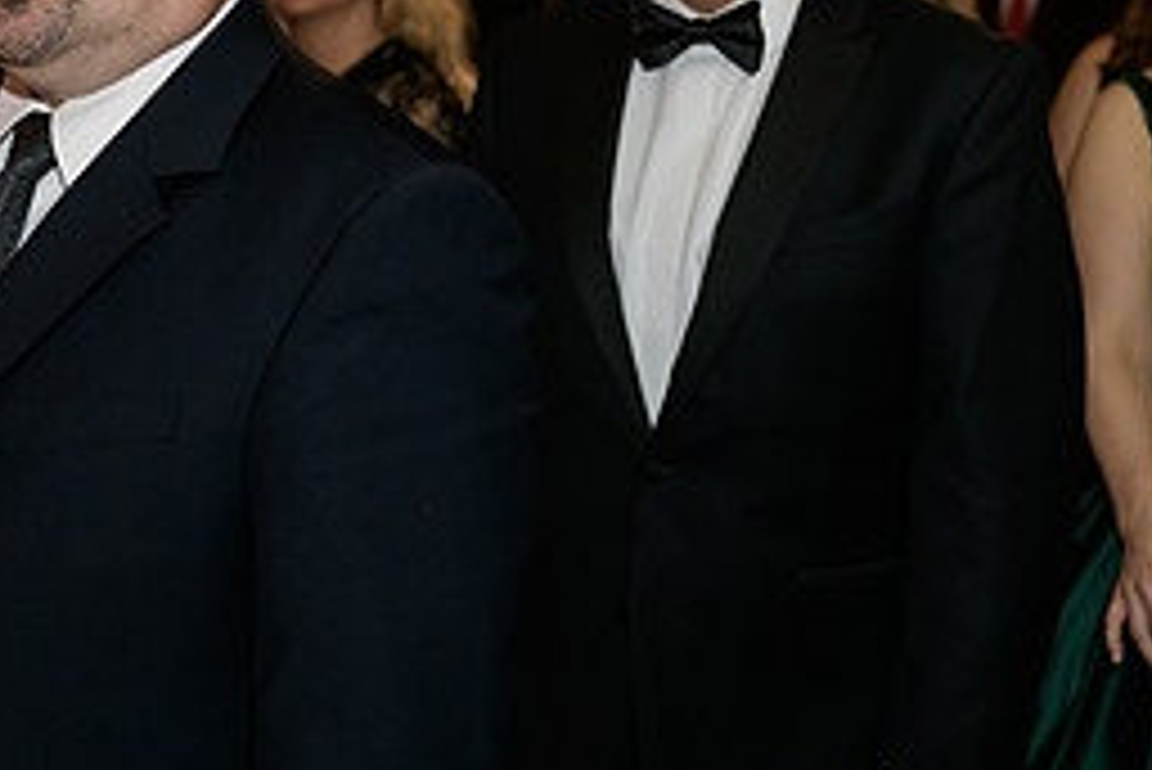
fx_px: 2753
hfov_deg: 23.1
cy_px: 173
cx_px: 130
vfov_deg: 15.8
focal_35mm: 86
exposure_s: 1/125
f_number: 3.2
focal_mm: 38
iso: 1600
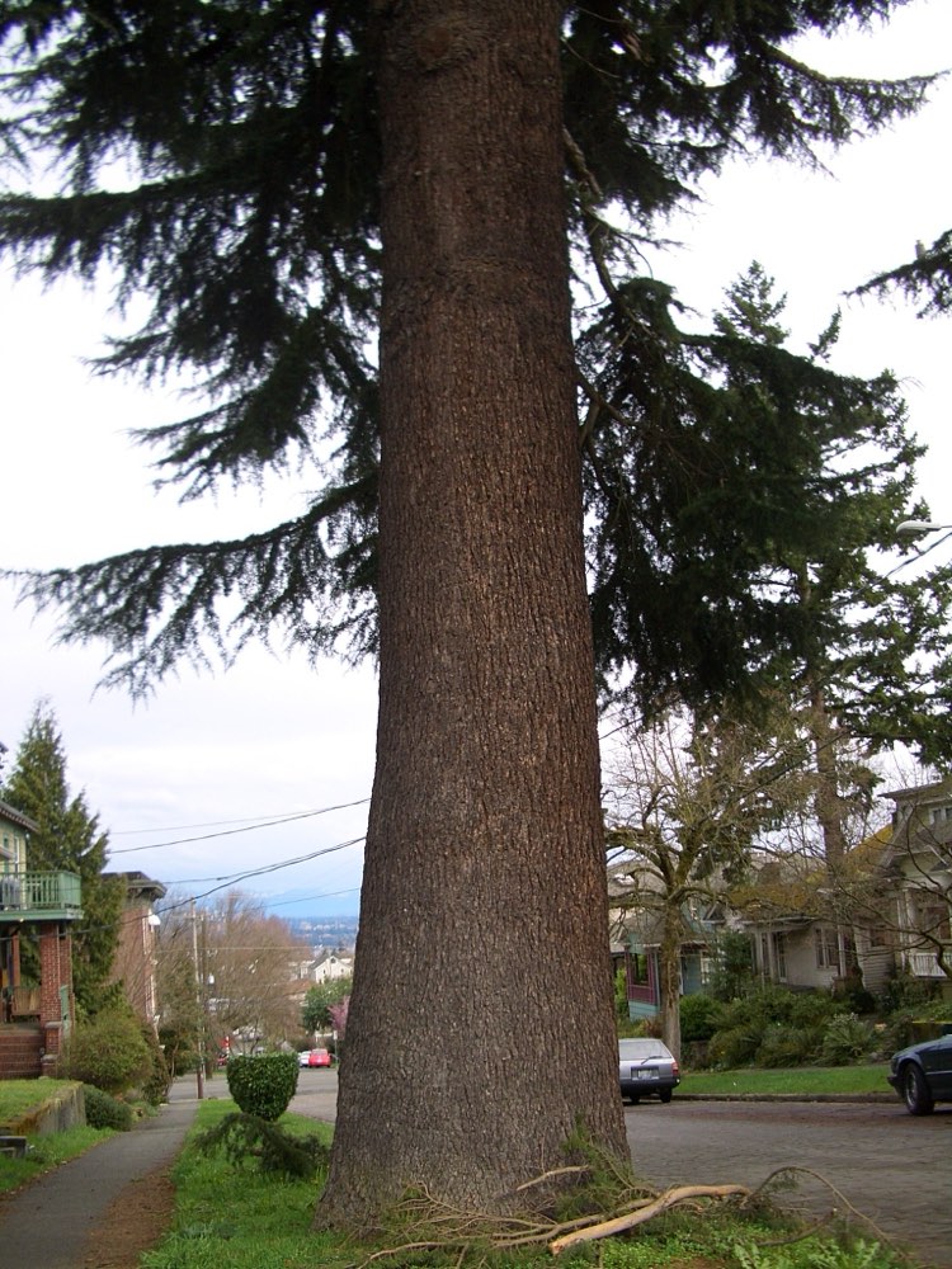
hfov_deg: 40.7
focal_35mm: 35
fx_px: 1283
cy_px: 634
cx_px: 476
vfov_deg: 52.6
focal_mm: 5.8
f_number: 2.6
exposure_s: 1/320
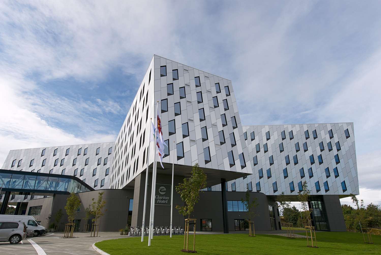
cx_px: 190
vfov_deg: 62.0
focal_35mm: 20
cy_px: 128
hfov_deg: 83.9
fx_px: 212
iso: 100
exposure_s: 1/500
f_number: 8
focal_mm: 20
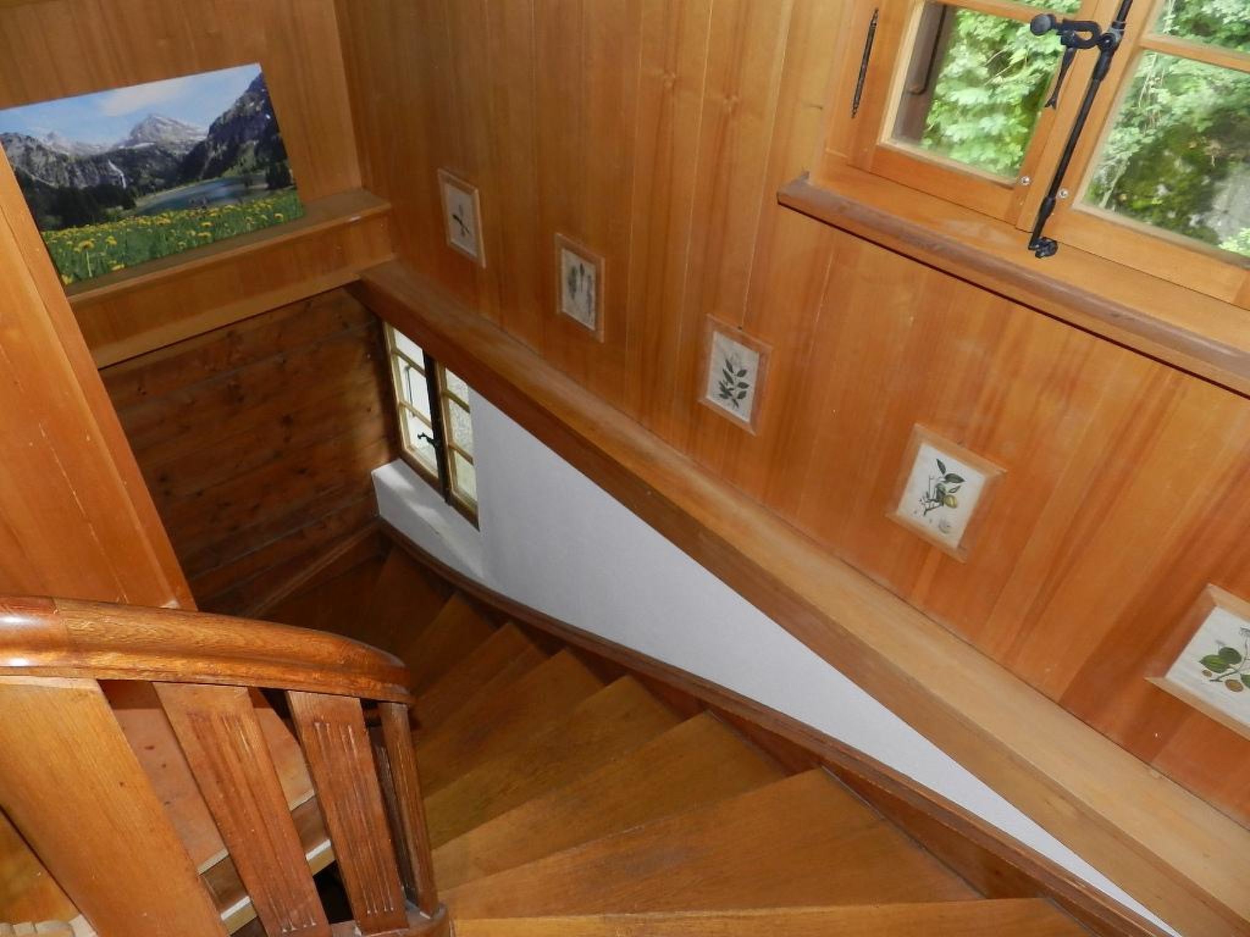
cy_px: 468
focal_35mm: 23
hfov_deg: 73.9
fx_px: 831
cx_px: 625
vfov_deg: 58.9
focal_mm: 4
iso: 200
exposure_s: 1/30
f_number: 3.4
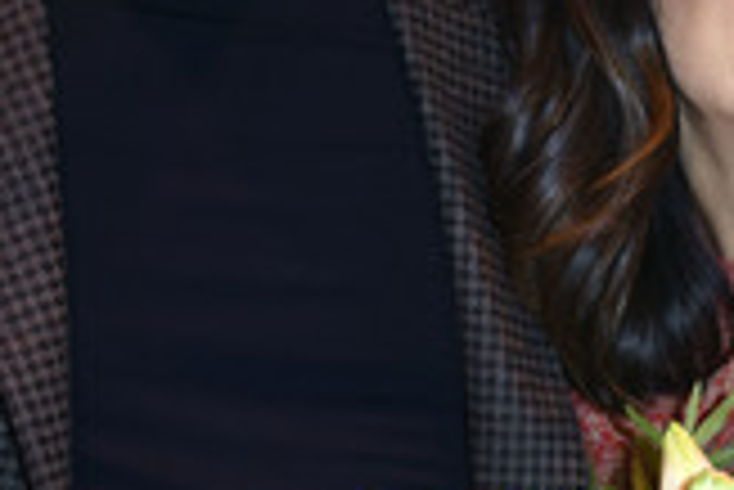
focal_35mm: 141
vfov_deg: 9.7
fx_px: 2877
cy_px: -27
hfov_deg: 14.4
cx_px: 651
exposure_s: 1/160
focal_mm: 34
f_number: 6.3
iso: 1000
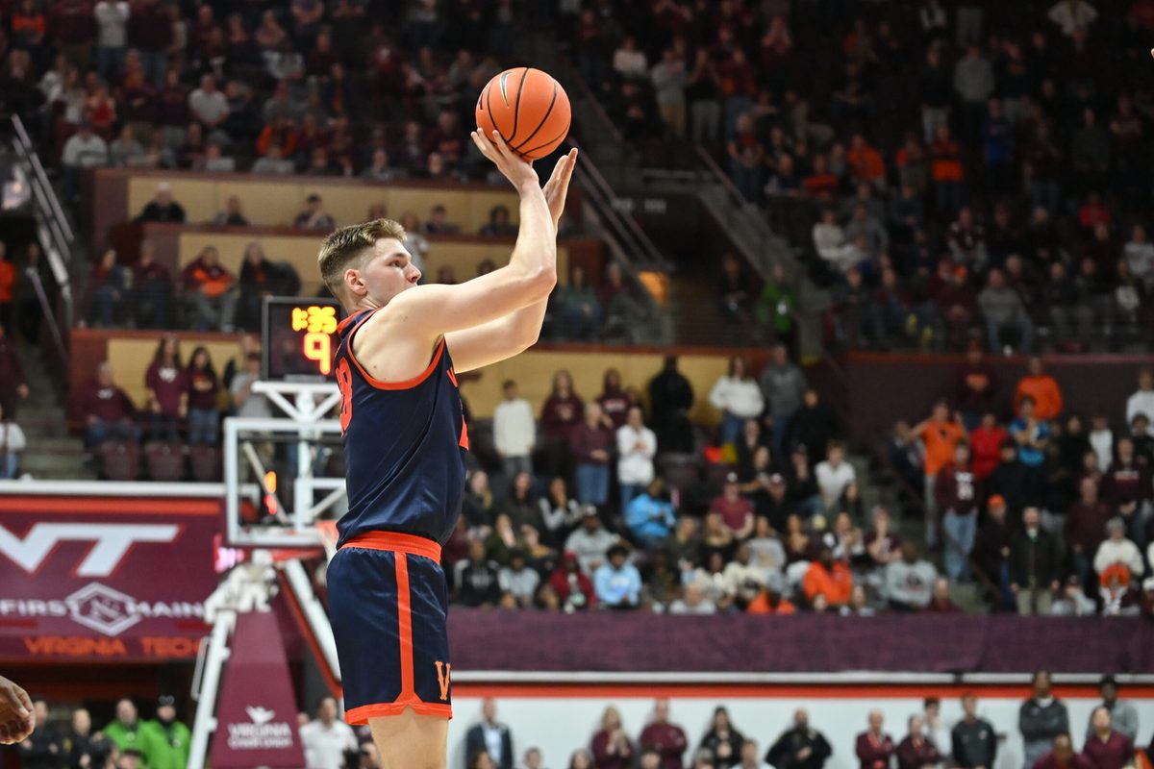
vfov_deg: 15.9
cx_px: 577
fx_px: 2757
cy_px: 384
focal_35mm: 86
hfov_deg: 23.6
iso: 4000
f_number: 2.8
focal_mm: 86
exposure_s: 1/1000
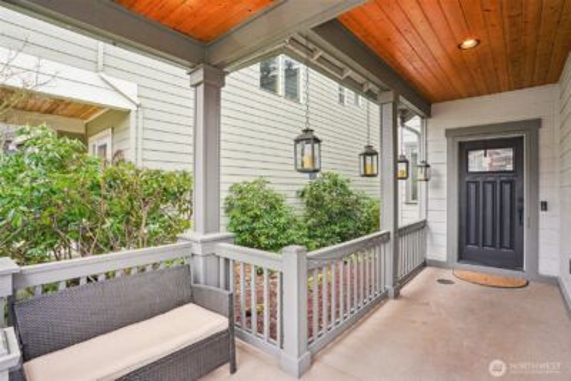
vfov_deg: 70.5
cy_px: 190
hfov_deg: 93.3
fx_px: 270
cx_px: 286
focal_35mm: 17
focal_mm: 17
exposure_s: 1/60
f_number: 8
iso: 400
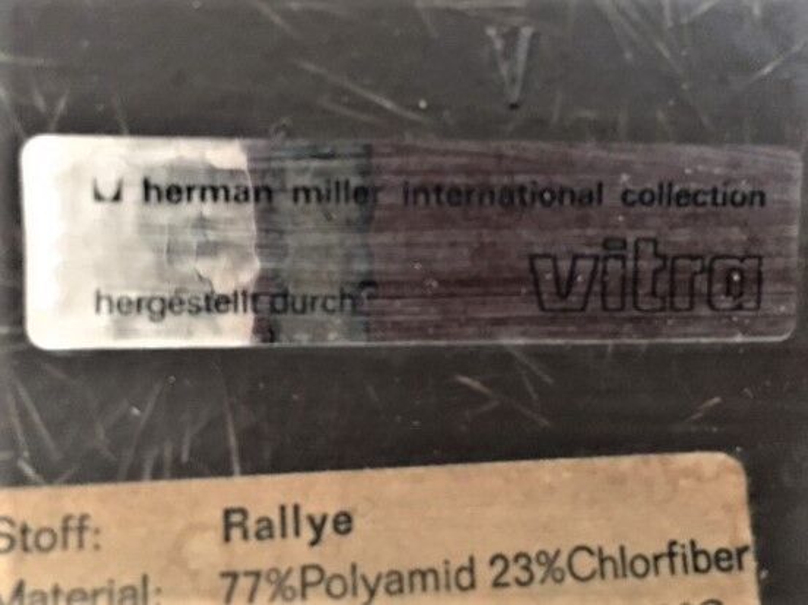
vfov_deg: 48.2
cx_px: 404
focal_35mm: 29
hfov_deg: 61.7
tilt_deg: -56.6
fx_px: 676
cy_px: 302
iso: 640
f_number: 2.2
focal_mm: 4.15
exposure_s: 1/17
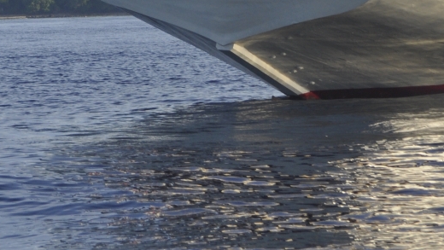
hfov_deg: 8.1
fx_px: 3128
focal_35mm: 266
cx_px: -50
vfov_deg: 4.5
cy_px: -156
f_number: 9
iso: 200
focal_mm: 55
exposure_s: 1/320
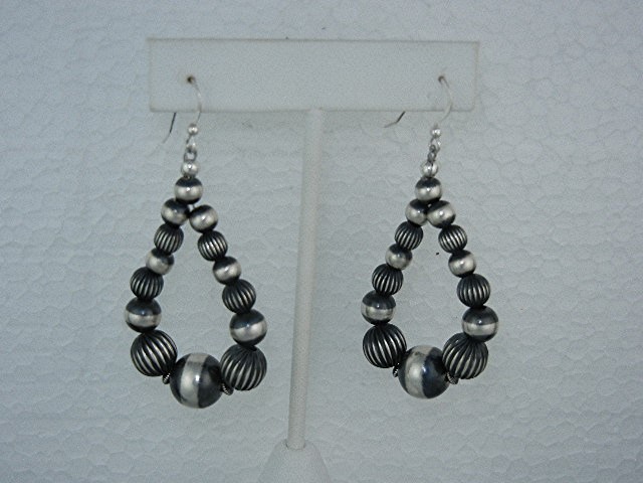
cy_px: 242
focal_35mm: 59
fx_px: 1096
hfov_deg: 32.7
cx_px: 322
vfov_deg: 24.8
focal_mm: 10.6
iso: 160
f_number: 4
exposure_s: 1/36.2
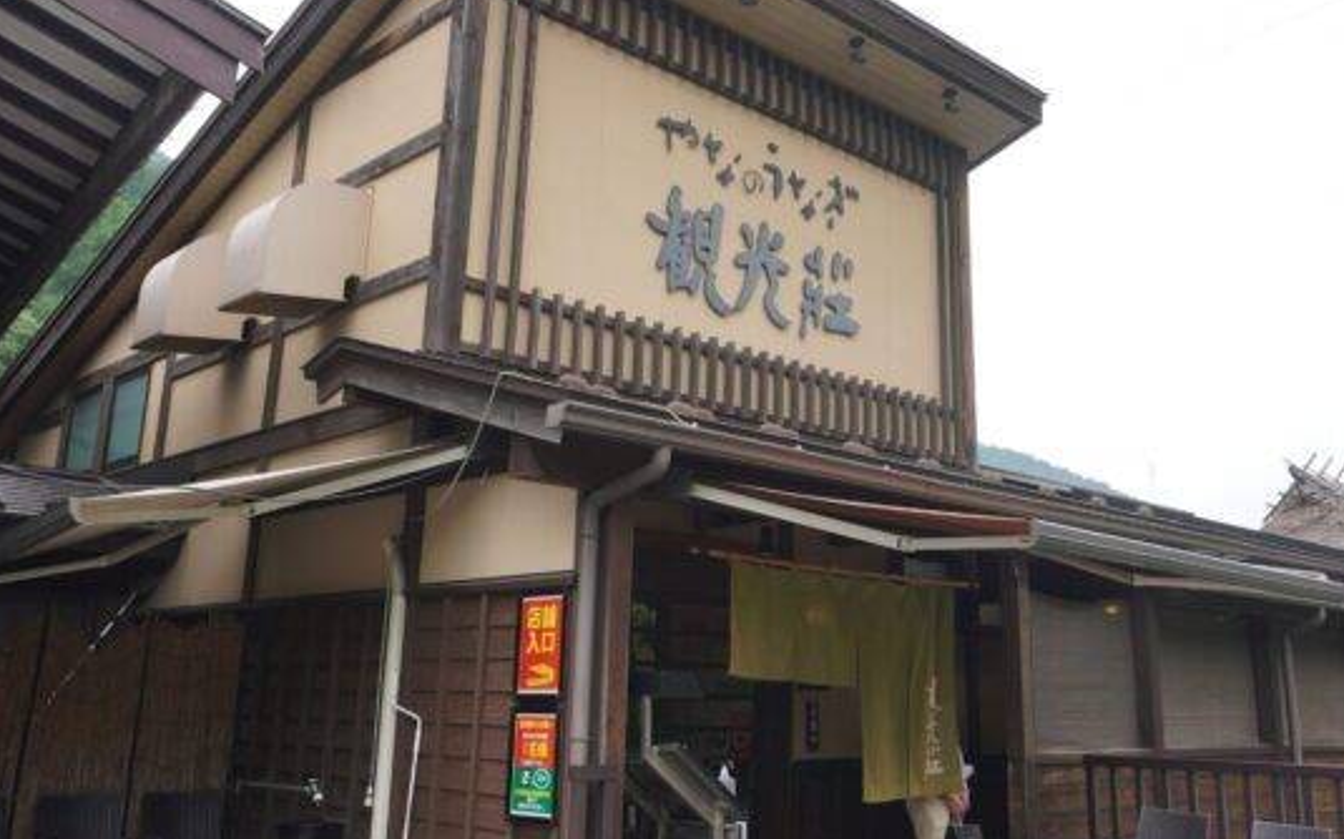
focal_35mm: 35
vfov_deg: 36.1
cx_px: 751
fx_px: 1282
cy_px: 333
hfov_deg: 55.2
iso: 100
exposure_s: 1/100
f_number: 5.6
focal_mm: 18
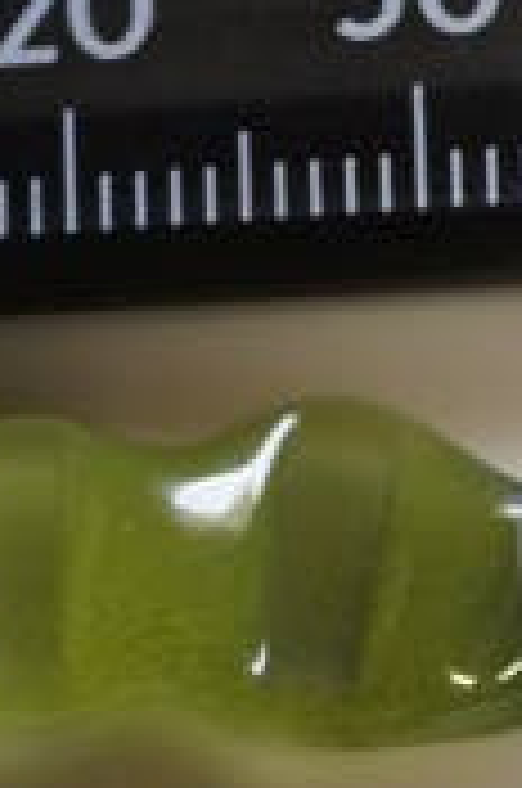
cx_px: 254
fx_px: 3603
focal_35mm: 165
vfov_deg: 11.5
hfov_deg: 8.3
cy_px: 1432
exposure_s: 1/60
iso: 1600
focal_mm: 30
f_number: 8
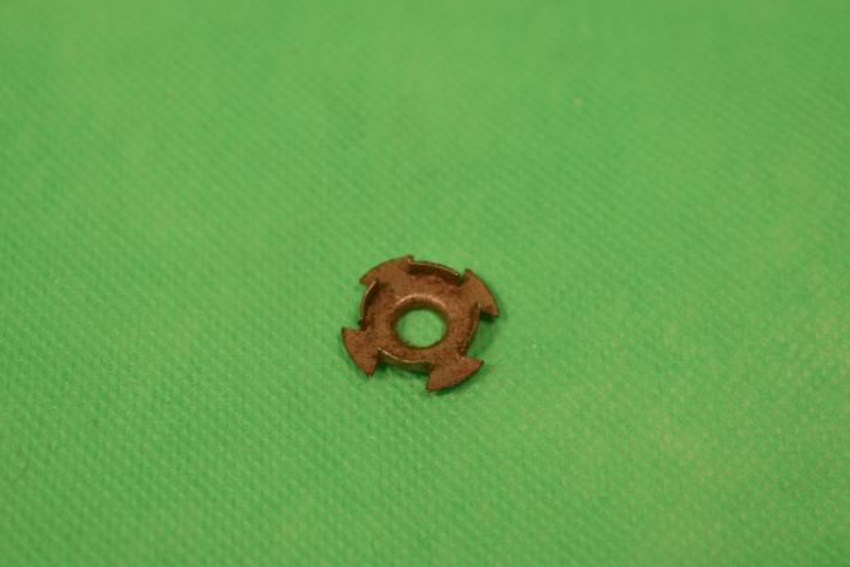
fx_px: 1948
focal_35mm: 82
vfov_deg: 16.6
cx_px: 425
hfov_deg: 24.6
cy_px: 284
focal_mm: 55
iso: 100
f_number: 5.6
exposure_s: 1/100
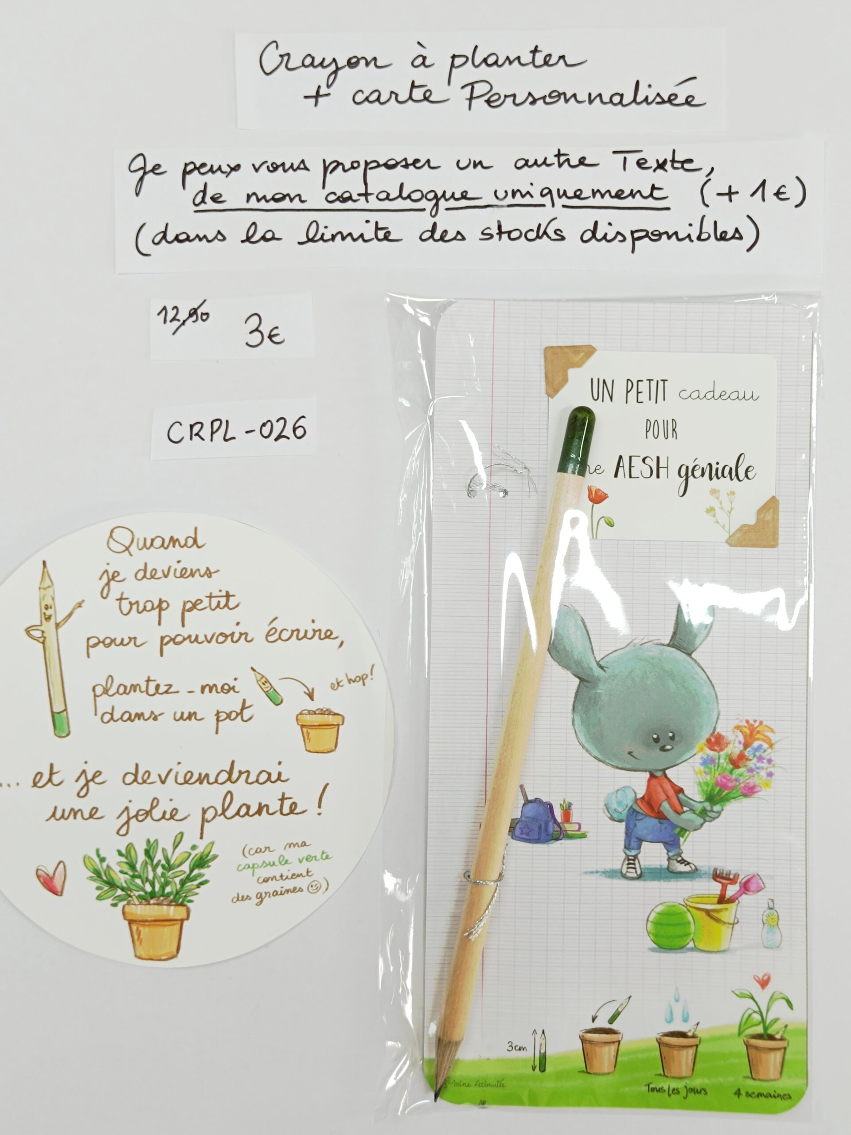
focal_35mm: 24
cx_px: 426
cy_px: 568
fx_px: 787
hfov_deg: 56.8
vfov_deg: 71.6
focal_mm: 5.59
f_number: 1.88
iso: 94
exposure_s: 1/101
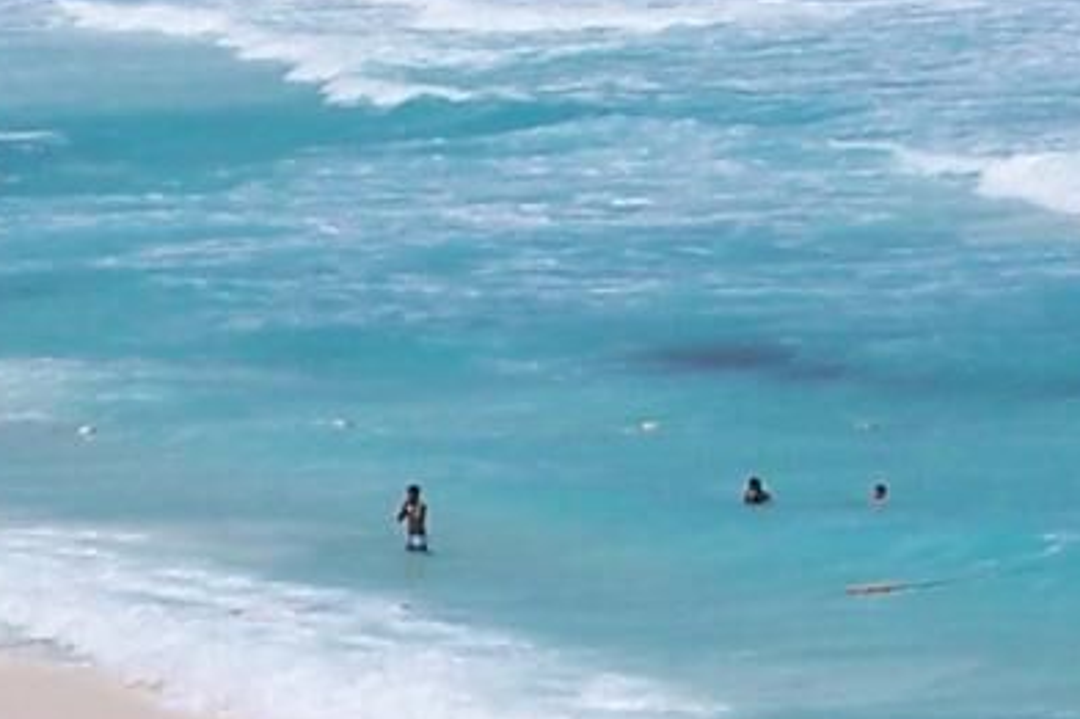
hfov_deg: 9.7
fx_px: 6357
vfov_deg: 6.5
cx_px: 185
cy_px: 358
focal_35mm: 212
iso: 100
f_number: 5.6
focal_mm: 8
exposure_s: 1/1500
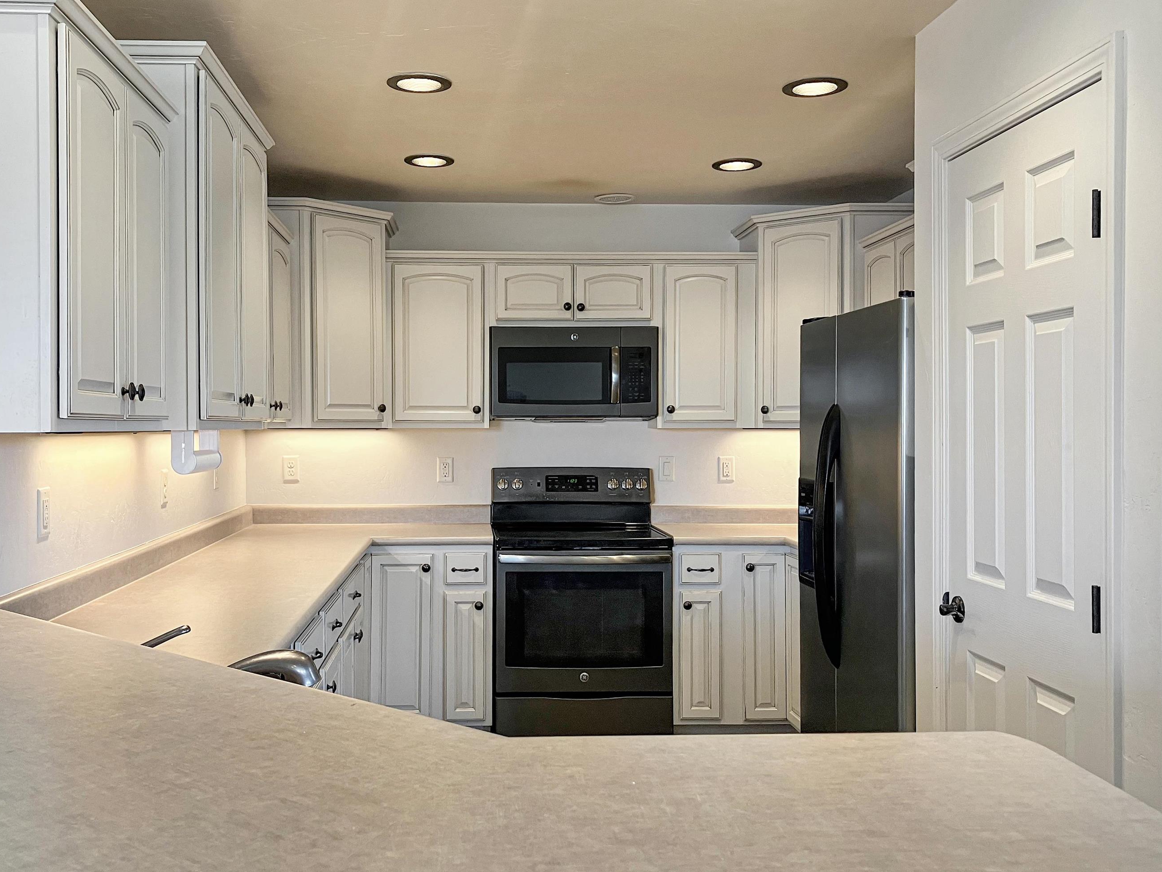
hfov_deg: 55.3
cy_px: 470
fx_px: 1108
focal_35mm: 33
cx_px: 523
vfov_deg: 42.9
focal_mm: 3.99
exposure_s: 1/60
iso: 64
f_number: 1.8
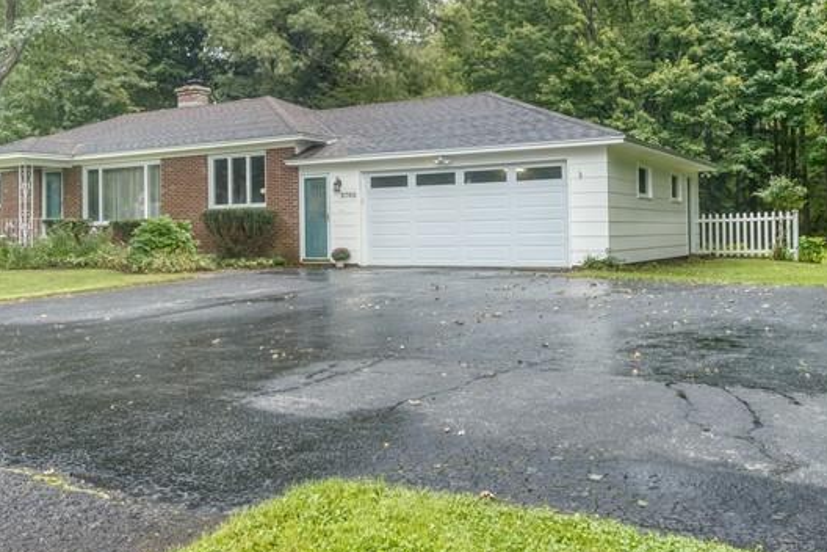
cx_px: 370
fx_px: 855
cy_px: 213
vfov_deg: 35.6
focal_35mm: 37
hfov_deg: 51.5
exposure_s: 1/80
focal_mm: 18.1
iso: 400
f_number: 6.3
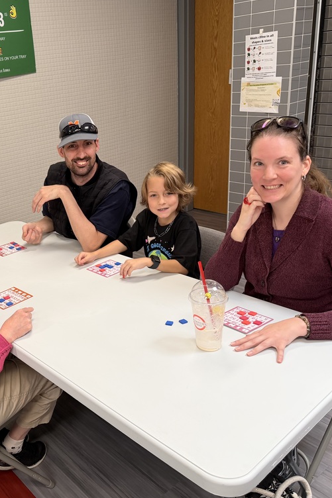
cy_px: 250
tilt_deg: -21.4
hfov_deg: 37.3
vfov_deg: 55.8
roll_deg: +7.2
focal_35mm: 34
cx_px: 58
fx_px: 471
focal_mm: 6.76
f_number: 1.78
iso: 160
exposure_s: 1/100
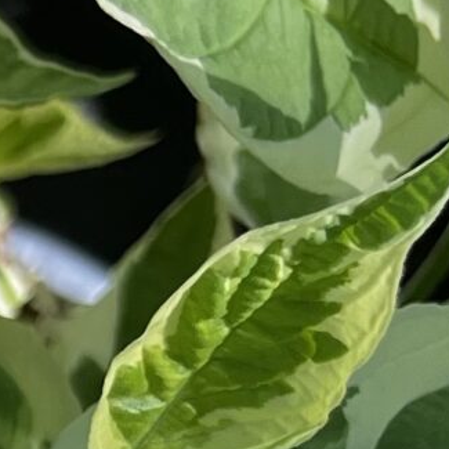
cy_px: 818
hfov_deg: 8.7
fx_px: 2656
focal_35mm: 181
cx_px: -648
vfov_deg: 9.2
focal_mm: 5.1
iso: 50
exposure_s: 1/742
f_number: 1.6
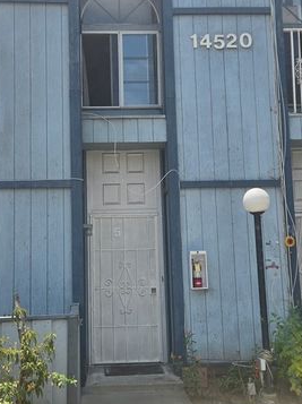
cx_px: 122
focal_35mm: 43
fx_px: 501
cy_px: 194
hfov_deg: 33.4
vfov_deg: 43.9
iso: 25
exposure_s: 1/2204
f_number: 1.8
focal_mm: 5.4
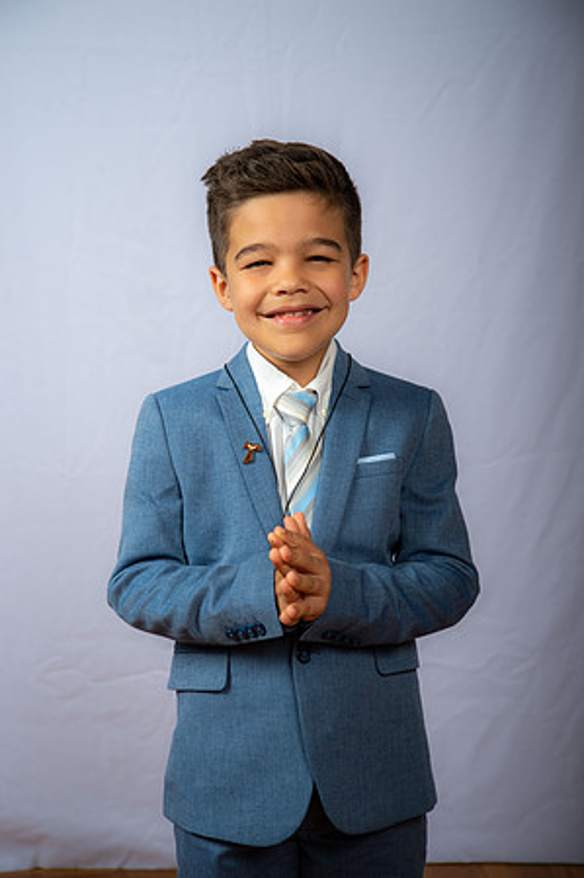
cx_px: 292
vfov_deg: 28.9
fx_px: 1707
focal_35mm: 70
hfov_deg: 19.4
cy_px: 439
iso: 250
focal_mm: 70
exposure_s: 1/200
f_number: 6.3
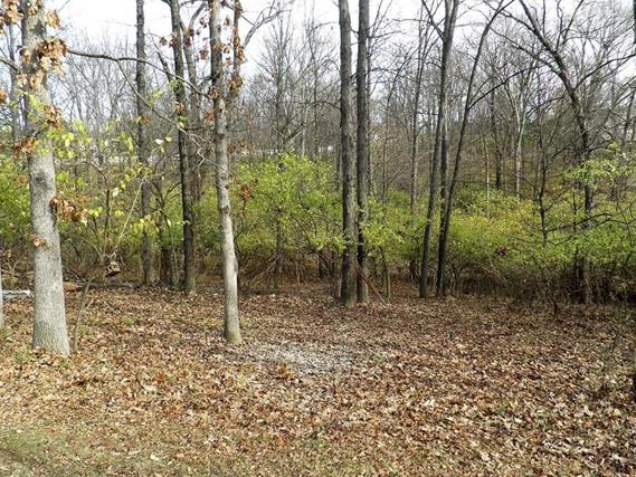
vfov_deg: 51.3
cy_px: 225
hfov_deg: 65.3
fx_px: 496
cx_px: 330
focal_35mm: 27
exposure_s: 1/160
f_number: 3.3
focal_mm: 4.3
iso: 64
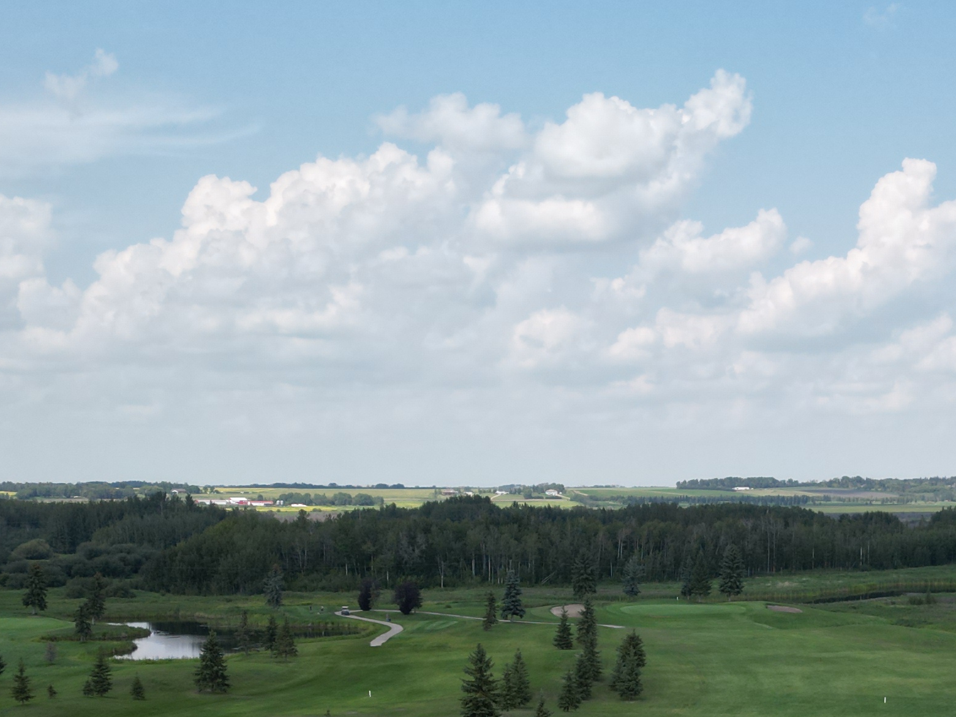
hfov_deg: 30.7
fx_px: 1712
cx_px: 698
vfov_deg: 22.9
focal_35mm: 62
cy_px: 670
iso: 110
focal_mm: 6.72
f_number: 1.7
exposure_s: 1/2500
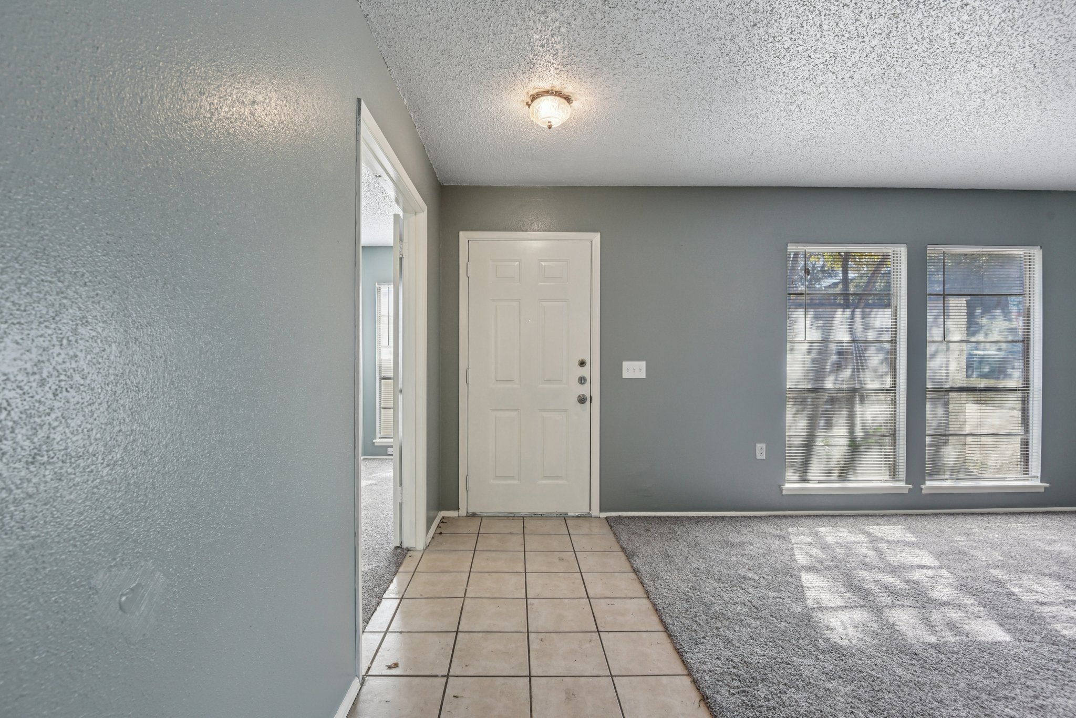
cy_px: 359
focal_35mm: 17
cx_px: 538
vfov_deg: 70.5
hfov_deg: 93.3
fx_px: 508
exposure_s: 1/20
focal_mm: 17
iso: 400
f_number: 8
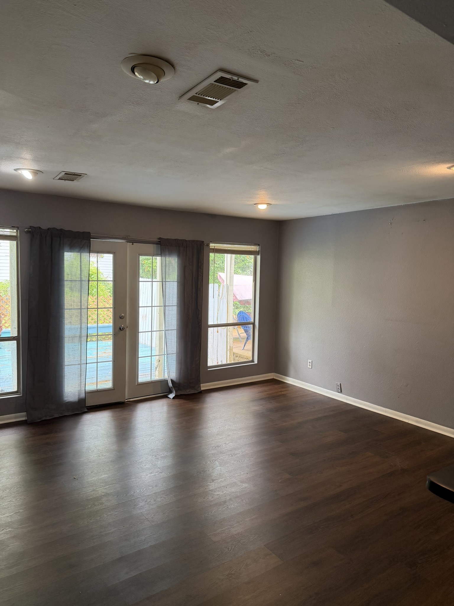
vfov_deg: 71.6
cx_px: 227
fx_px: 420
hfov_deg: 56.8
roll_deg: -1.9
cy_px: 303
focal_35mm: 24
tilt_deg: -4.7
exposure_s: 1/142
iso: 200
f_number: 1.78
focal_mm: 6.76
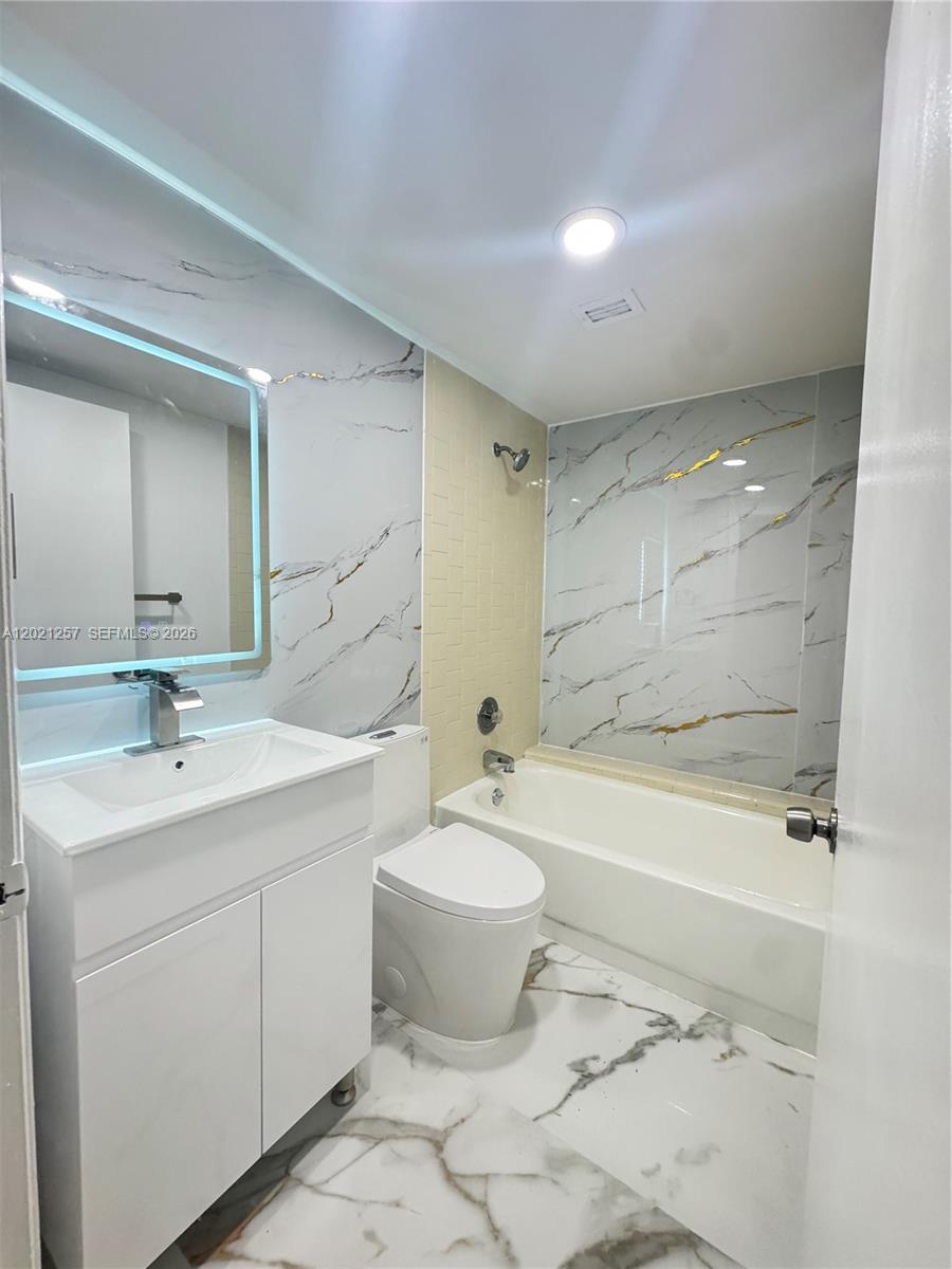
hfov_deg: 85.7
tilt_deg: -4.1
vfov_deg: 102.1
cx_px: 476
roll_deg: -1.3
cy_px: 634
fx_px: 513
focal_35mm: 14
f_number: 2.2
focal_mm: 2.22
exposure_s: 1/120
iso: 320
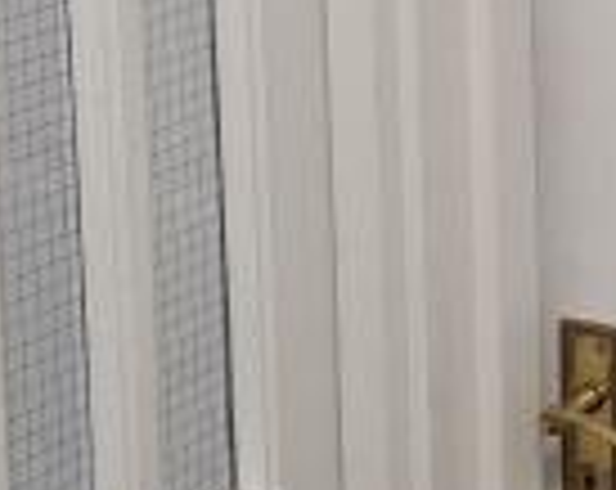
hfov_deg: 10.9
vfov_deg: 9.1
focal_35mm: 168
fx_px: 3056
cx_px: 1016
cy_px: -94
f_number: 1.8
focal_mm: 5.54
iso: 160
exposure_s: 1/50
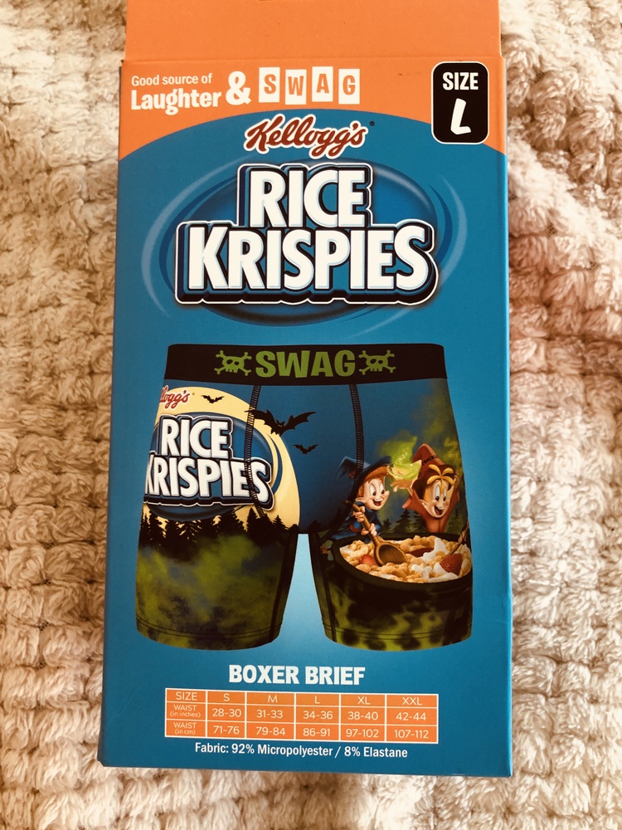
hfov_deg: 49.7
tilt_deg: -83.4
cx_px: 311
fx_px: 671
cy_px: 415
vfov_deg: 63.4
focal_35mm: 28
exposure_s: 1/24
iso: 40
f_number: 1.8
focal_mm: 4
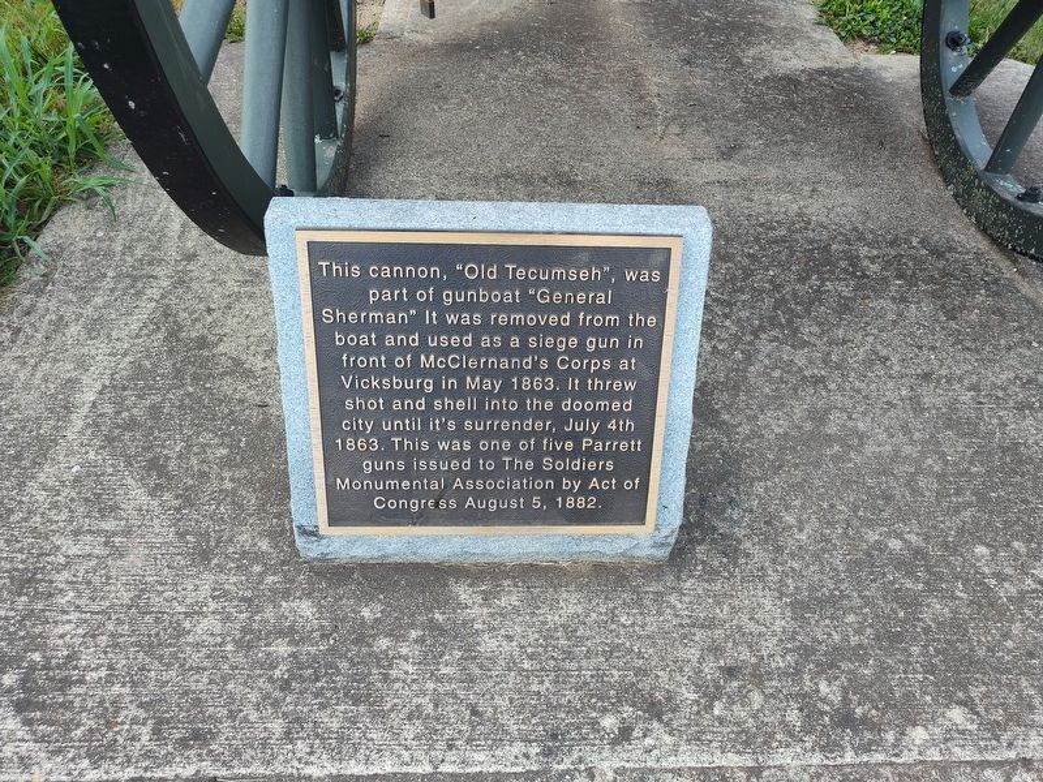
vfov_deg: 58.9
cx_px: 522
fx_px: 693
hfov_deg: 73.9
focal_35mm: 23
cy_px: 391
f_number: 1.8
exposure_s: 1/200
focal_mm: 5.56
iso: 130
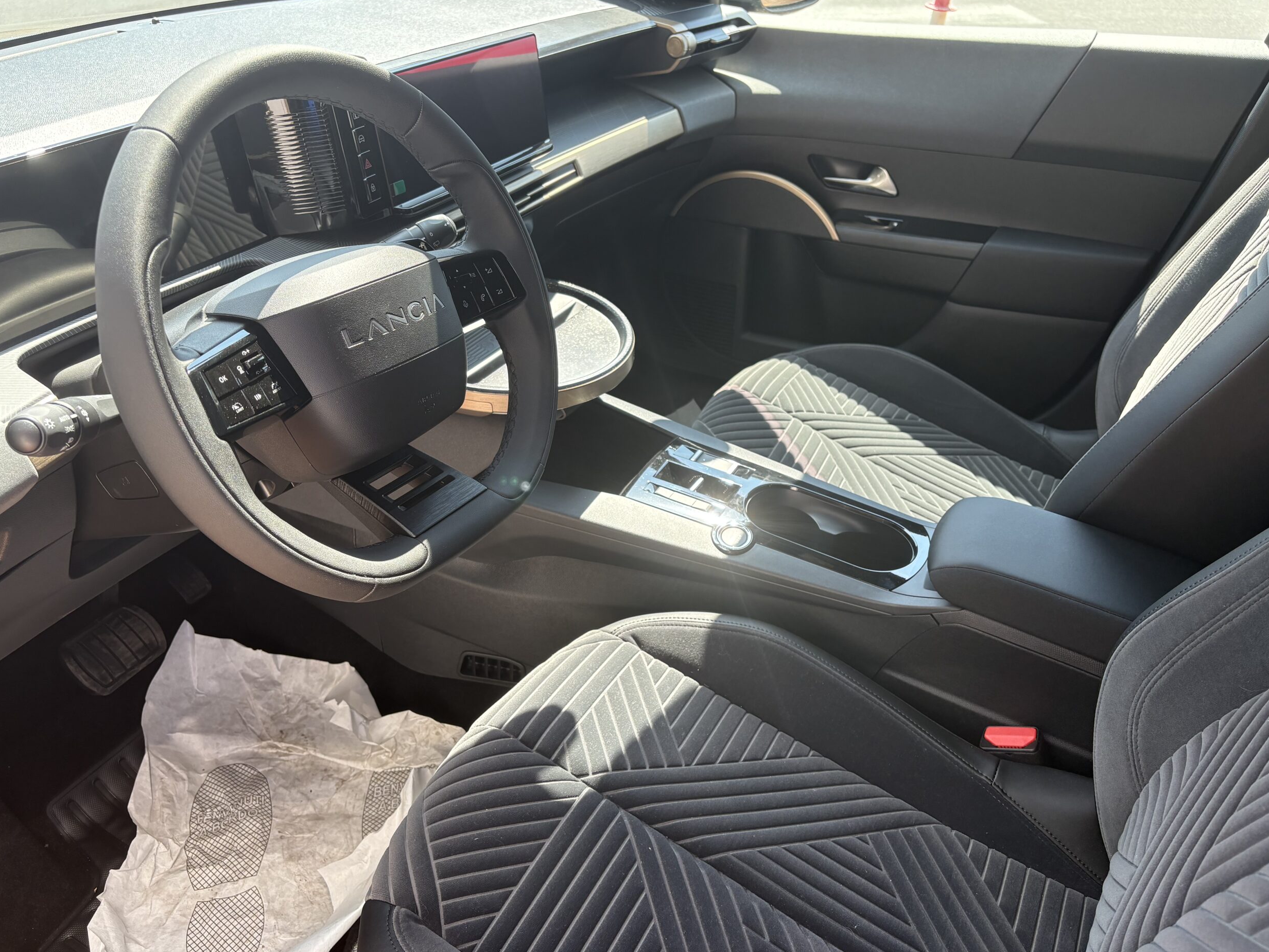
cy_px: 490
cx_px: 624
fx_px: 990
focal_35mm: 27
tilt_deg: -36.9
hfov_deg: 65.3
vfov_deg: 51.4
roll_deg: -1.7
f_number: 1.6
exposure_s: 1/261
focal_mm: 5.96
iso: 64
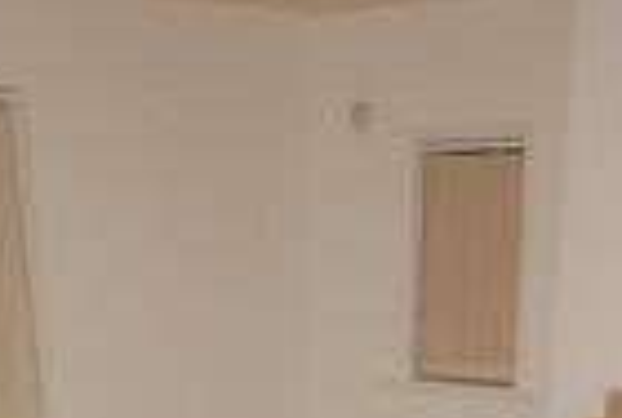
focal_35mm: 70
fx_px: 1212
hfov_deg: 28.8
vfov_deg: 15.0
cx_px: 320
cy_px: 889
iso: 400
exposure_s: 1/60
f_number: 4
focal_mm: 10
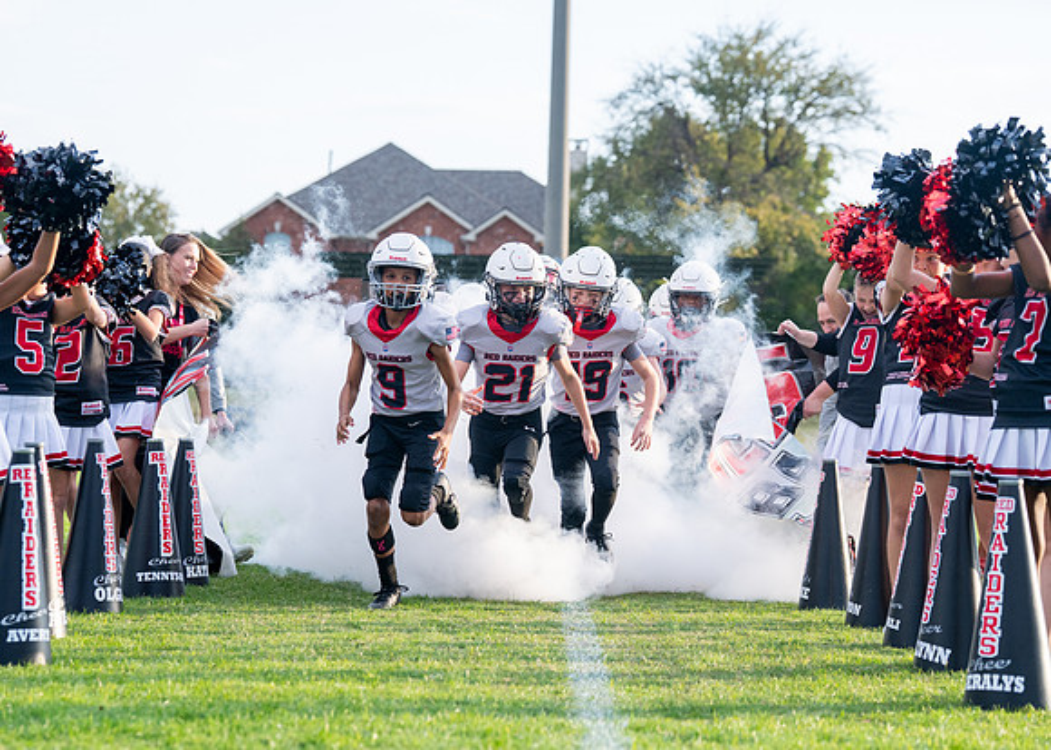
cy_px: 375
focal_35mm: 97
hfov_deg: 20.5
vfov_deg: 14.7
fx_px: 2900
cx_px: 500
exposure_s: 1/1000
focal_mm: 91
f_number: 4
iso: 400
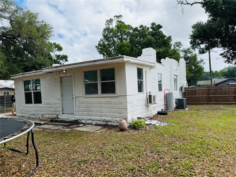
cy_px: 88
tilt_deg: +2.2
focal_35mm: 24
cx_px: 118
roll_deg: +0.7
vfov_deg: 56.8
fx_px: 164
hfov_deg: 71.6
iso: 100
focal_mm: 6.76
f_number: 1.78
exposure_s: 1/6173
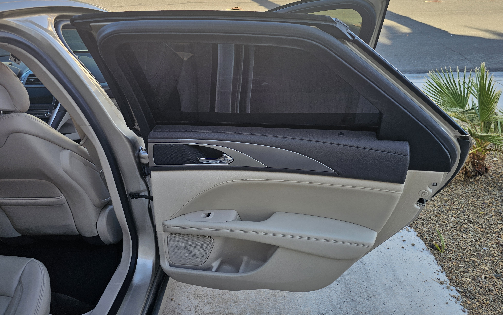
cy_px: 140
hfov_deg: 72.5
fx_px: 343
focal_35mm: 25
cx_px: 249
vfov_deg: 49.2
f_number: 1.7
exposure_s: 1/120
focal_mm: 6.3
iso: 12
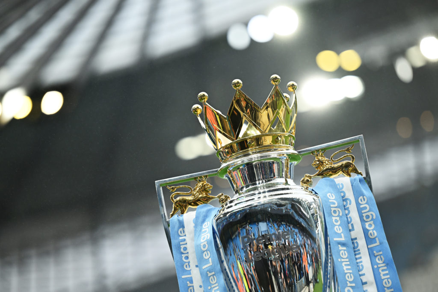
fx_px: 1643
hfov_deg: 15.2
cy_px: 146
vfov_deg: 10.2
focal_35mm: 135
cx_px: 219
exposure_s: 1/1250
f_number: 3.2
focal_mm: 135
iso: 1250
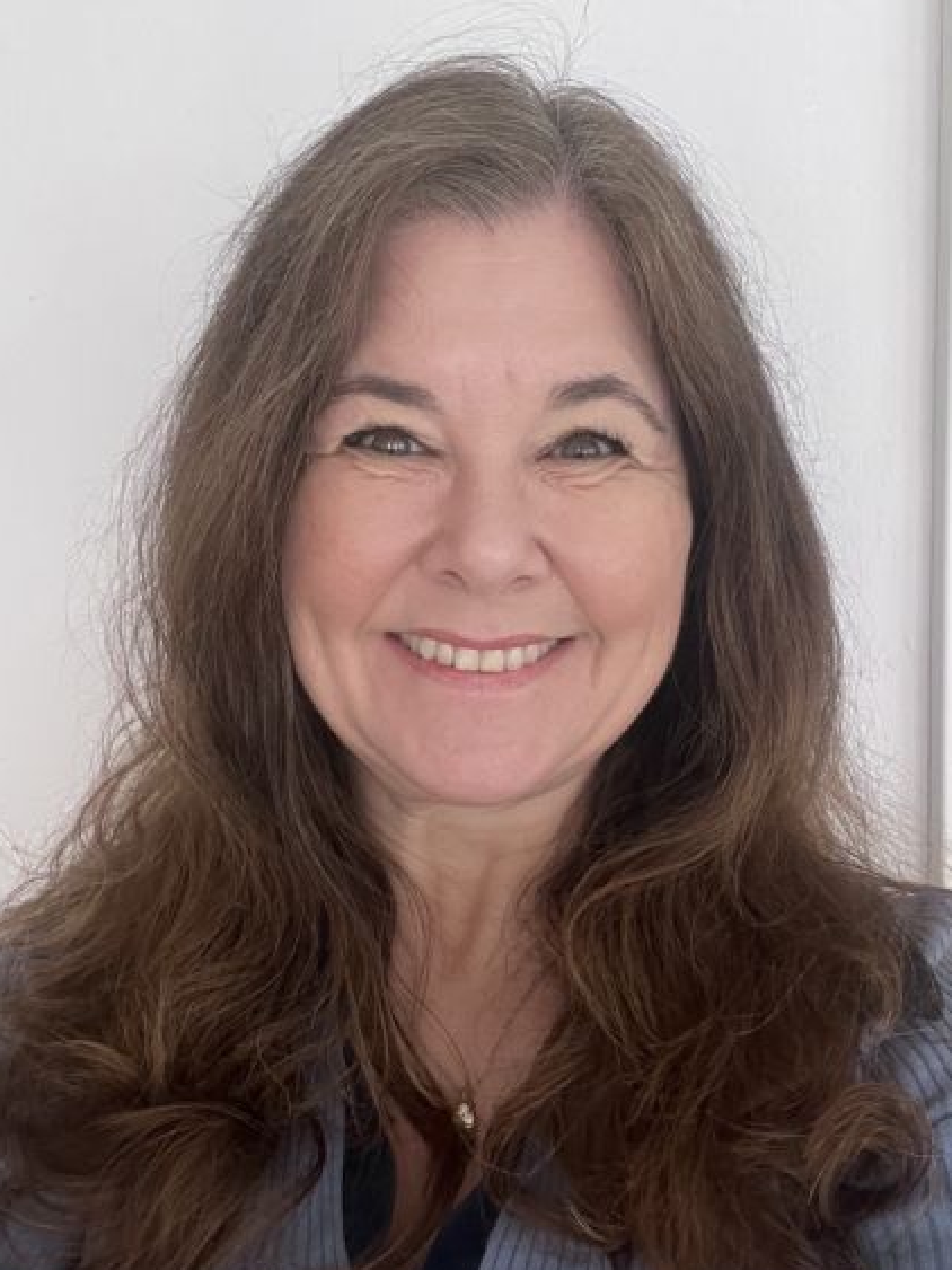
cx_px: 465
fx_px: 1174
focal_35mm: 32
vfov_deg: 56.8
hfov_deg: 44.1
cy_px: 641
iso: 400
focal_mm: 2.71
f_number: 2.2
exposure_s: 1/41
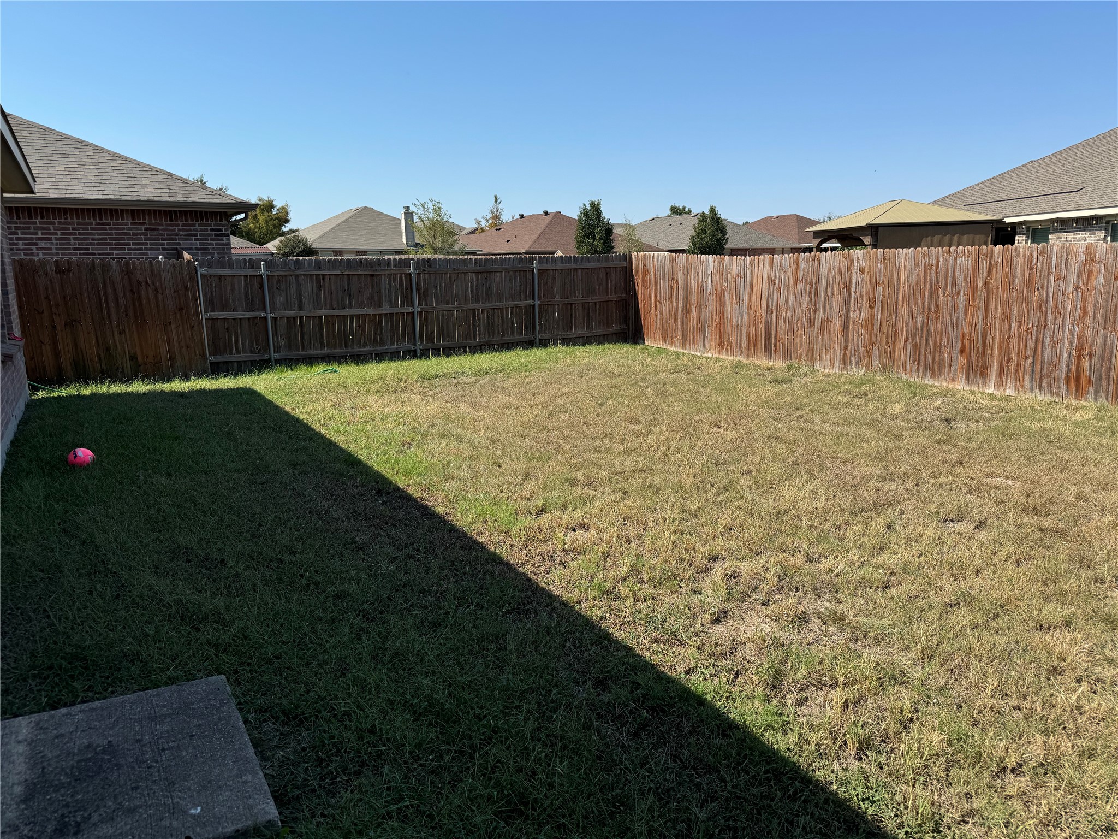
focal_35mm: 24
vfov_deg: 56.8
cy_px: 420
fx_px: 775
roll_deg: +0.6
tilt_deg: -10.6
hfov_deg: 71.6
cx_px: 559
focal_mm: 6.76
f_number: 1.78
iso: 80
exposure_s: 1/3597
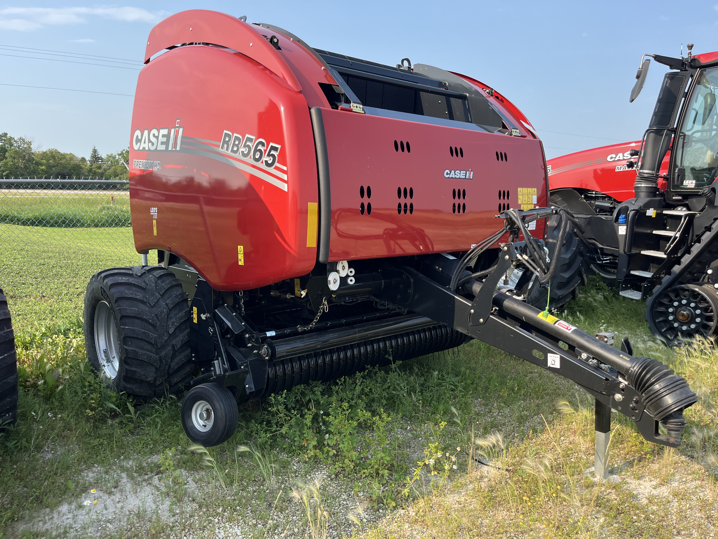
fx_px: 539
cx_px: 359
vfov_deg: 53.1
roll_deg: -1.8
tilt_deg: -8.4
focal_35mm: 26
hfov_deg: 67.3
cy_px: 270
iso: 50
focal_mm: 5.1
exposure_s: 1/975
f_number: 1.6
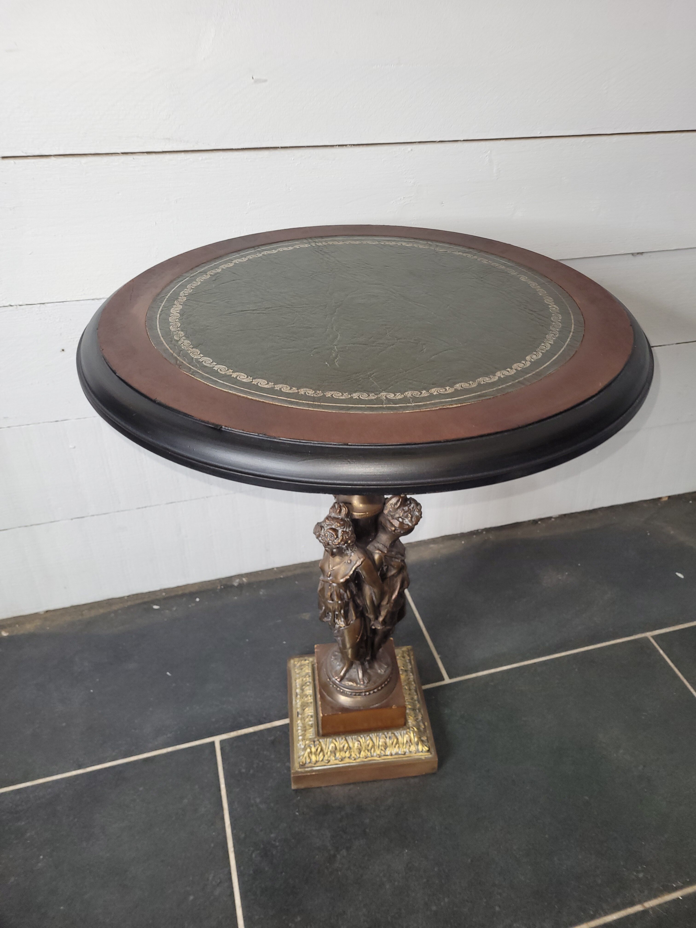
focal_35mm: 26
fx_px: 697
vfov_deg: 67.3
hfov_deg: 53.1
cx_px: 348
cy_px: 464
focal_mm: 5.4
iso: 80
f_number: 1.8
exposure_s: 1/50
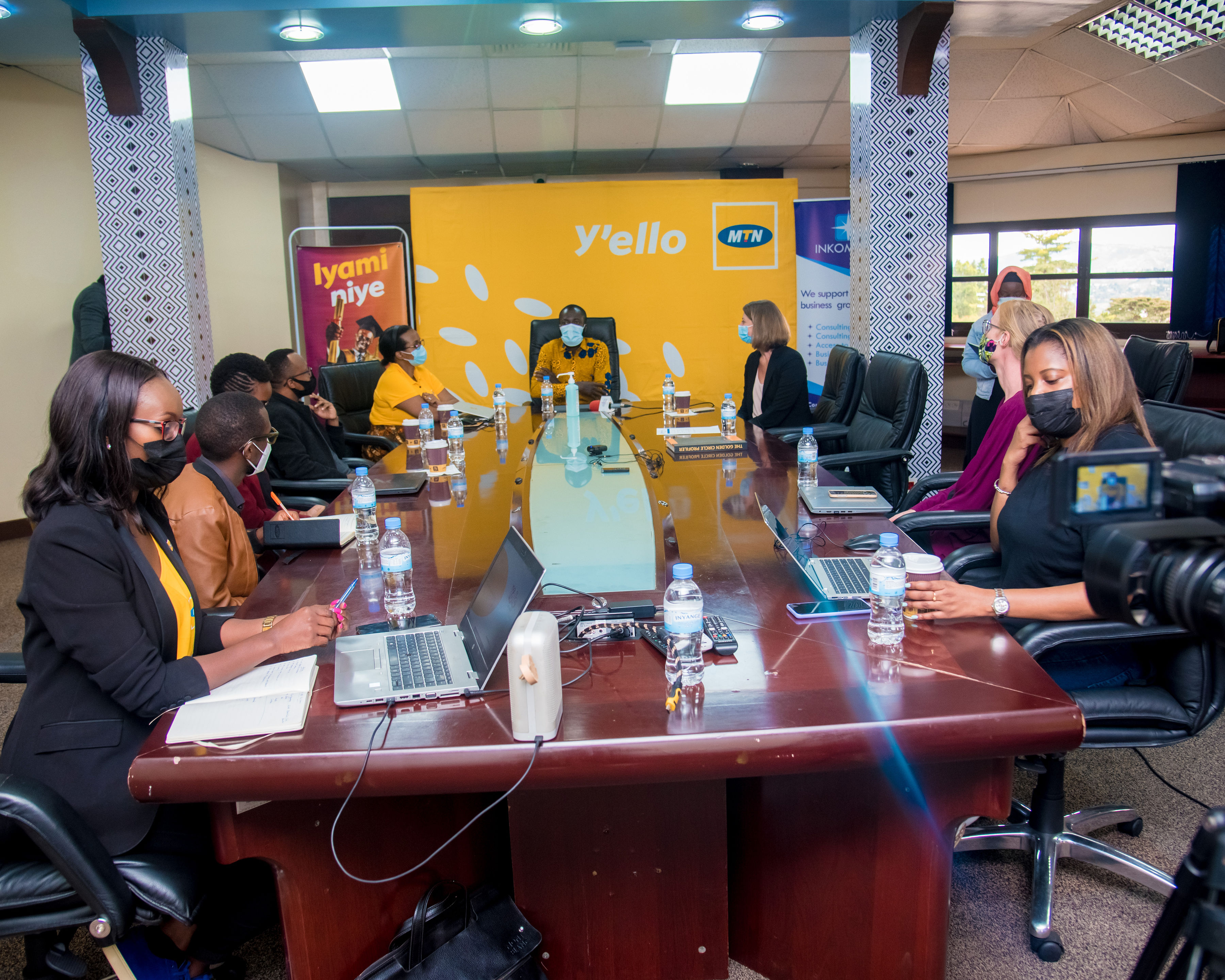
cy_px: 489
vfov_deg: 52.6
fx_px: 992
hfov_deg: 63.4
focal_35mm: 27
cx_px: 619
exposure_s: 1/200
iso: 1000
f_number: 4
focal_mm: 24
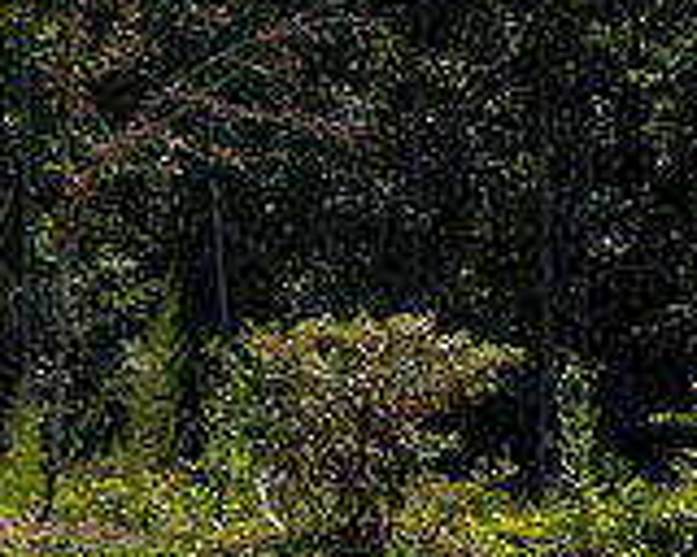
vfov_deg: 7.4
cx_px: -44
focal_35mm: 208
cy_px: 207
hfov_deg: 9.2
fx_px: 4291
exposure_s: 1/250
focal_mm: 34.6
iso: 50
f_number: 14
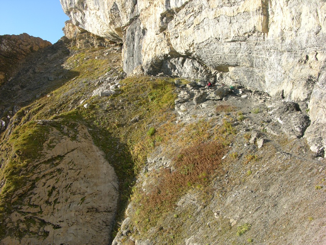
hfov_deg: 52.6
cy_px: 122
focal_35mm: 35
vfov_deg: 40.7
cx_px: 163
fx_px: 330
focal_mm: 8.9
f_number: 4.5
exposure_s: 1/147
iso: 50
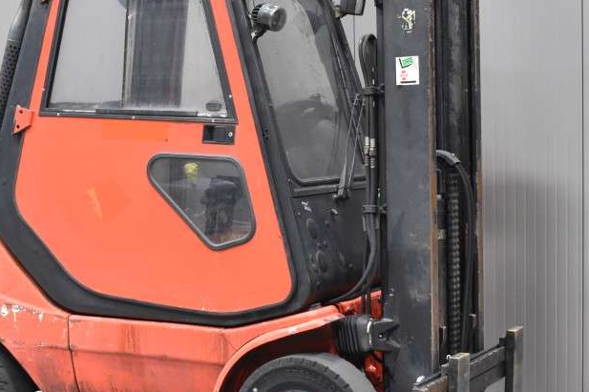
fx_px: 1145
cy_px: 192
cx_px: 263
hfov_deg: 28.8
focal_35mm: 70
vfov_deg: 19.4
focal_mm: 24
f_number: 5
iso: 1600
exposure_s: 1/25
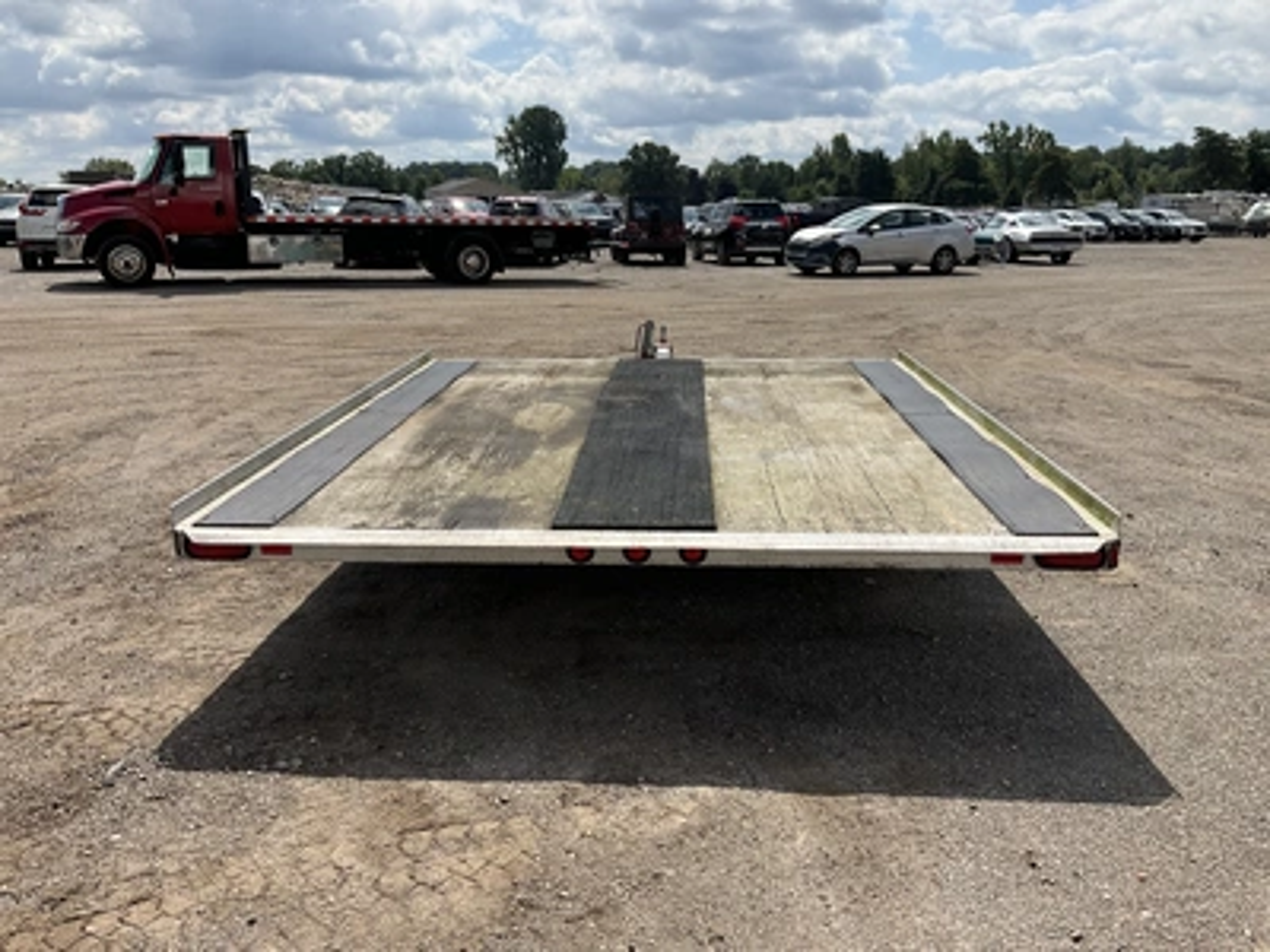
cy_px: 476
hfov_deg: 61.7
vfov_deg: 48.2
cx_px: 635
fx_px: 1064
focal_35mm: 29
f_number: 1.8
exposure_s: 1/2538
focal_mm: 3
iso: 25
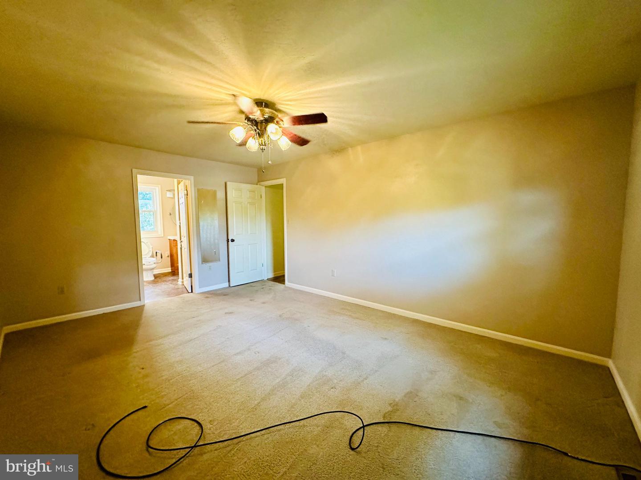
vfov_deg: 85.7
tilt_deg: -5.6
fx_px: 259
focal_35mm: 14
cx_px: 320
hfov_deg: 102.1
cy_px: 240
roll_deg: -0.2
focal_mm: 2.22
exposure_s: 1/60
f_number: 2.2
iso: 800
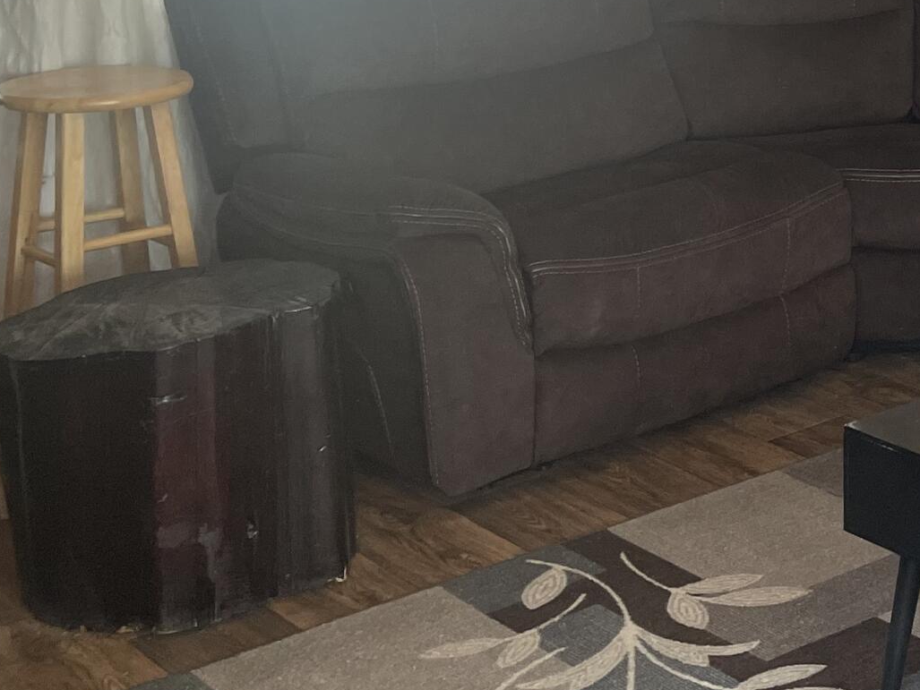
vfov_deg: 19.4
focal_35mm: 73
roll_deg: -0.3
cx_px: 1201
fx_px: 1941
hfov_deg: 23.5
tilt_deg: -6.9
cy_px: -51
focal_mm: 5.1
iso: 125
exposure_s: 1/103
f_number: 1.6
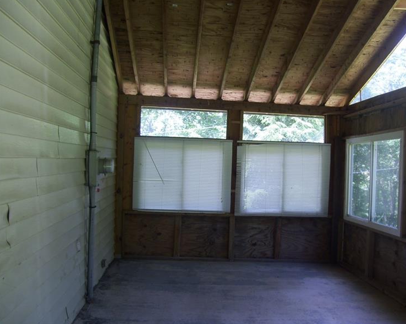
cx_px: 216
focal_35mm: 38
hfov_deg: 47.9
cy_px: 161
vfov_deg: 39.1
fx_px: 456
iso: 80
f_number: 2.7
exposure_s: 1/50
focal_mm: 6
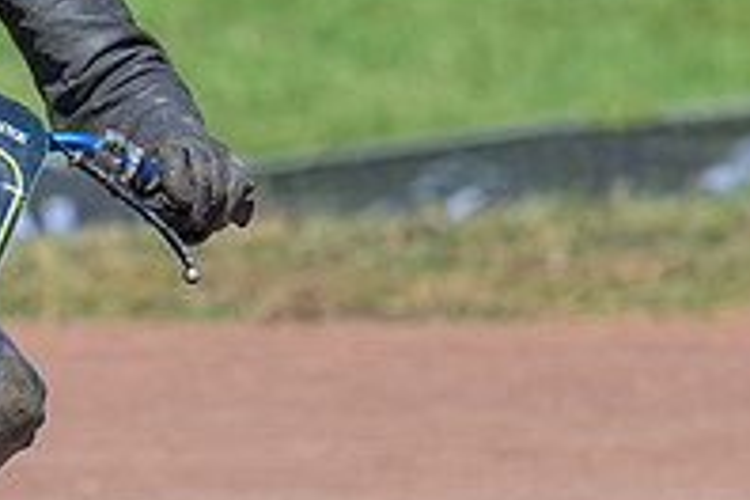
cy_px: 229
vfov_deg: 1.3
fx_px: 22311
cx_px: -576
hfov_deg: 1.9
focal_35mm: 1071
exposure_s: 1/400
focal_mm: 200
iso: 90
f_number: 5
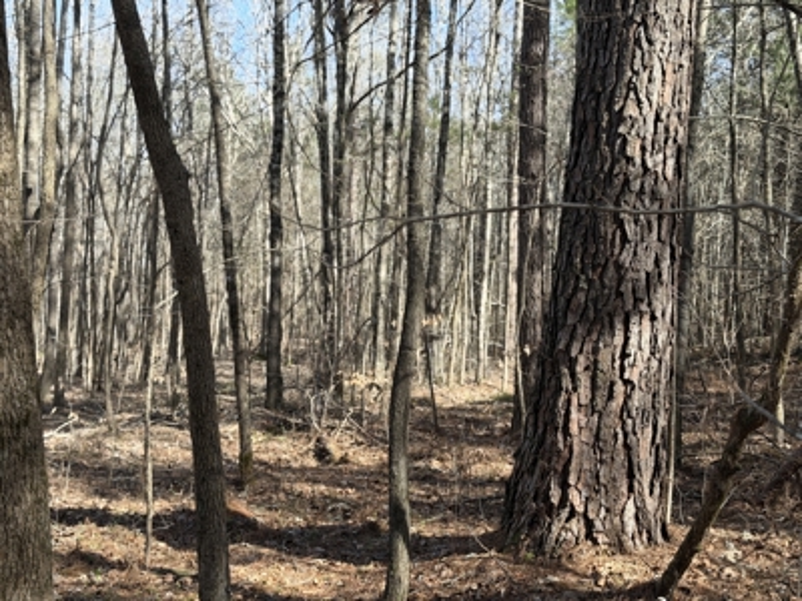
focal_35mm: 48
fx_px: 1112
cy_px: 300
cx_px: 401
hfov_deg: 39.7
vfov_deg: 30.3
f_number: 1.78
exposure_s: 1/846
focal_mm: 6.76
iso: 64
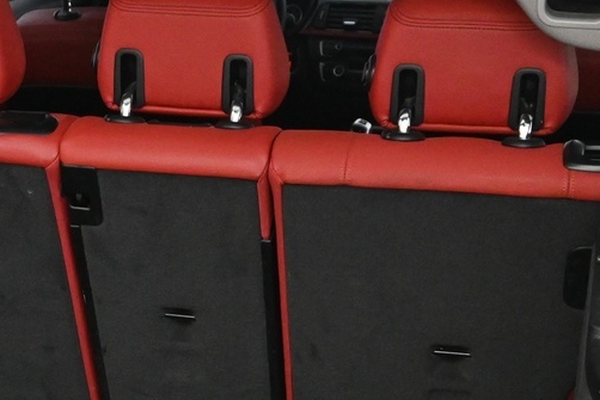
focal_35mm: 102
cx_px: 47
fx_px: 1694
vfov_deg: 13.1
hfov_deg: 19.7
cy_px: 486
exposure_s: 1/80
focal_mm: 21
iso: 3200
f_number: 4.5
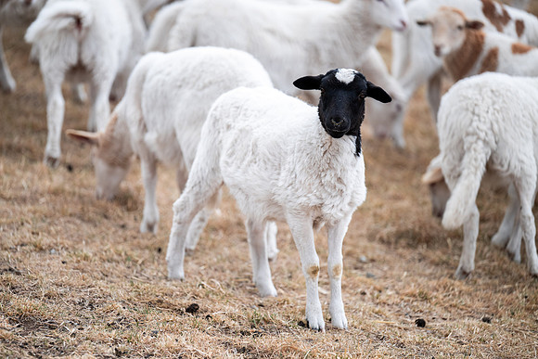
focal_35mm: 200
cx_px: 269
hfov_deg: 10.3
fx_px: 2989
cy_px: 180
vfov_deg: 6.9
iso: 500
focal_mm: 200
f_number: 2.8
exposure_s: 1/2500
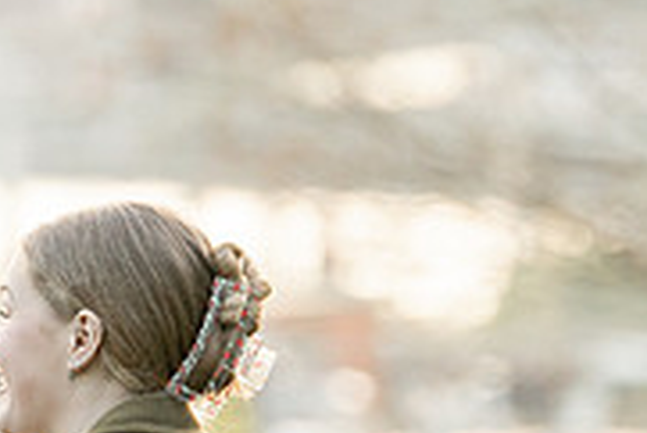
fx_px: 17465
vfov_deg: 1.4
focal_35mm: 971
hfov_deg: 2.1
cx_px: 20
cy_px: 595
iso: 500
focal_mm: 197
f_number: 4
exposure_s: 1/200
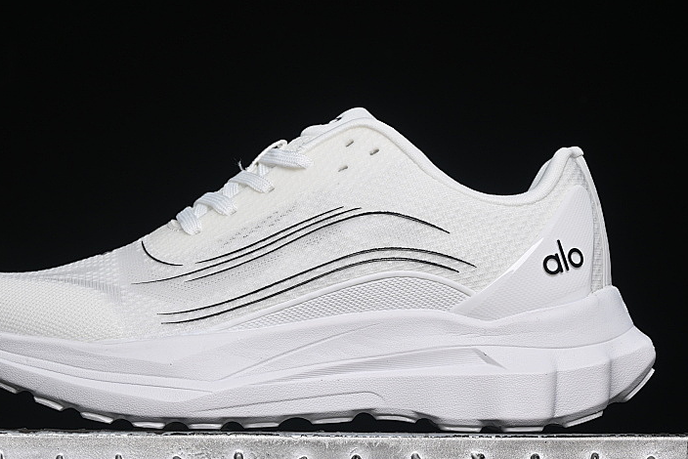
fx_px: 2199
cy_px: 216
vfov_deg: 11.9
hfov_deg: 17.8
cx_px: 304
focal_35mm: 115
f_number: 7.1
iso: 160
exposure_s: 1/80
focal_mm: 50
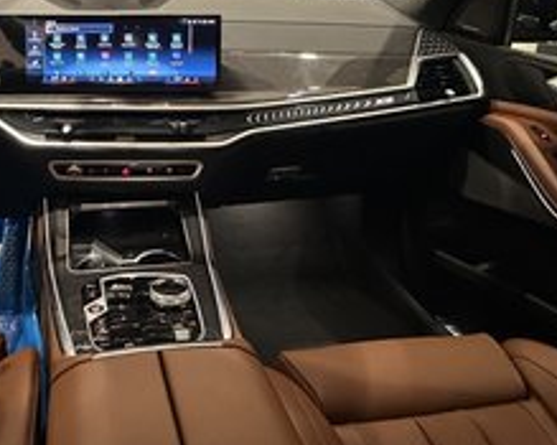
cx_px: 142
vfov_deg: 53.7
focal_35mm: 25
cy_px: 102
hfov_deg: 64.3
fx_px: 412
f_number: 2.2
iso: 1000
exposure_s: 1/49
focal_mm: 2.22
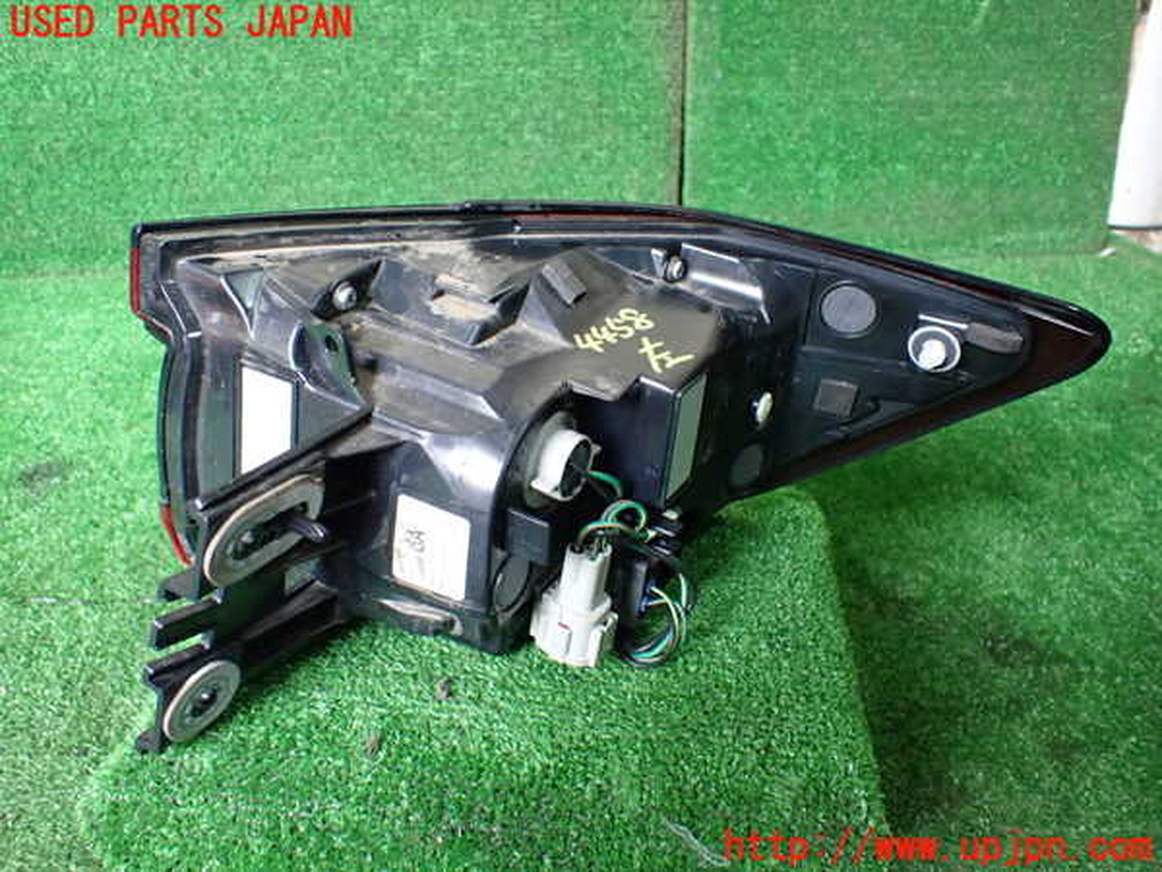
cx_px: 581
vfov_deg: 46.8
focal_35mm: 30
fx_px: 1007
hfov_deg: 60.0
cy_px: 436
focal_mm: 5.4
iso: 800
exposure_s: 1/100
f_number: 2.3
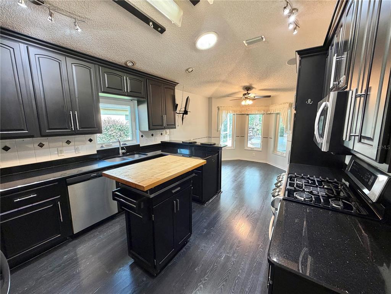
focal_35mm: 14
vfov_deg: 85.7
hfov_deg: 102.1
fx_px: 158
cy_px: 147
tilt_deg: -8.5
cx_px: 196
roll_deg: +0.2
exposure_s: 1/60
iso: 200
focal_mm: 2.22
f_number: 2.2
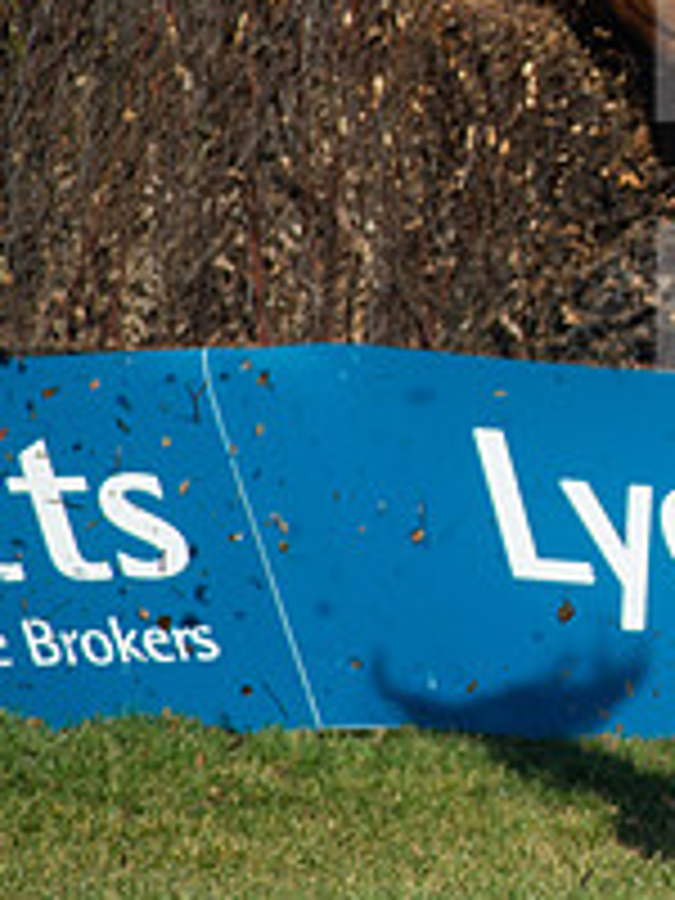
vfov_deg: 2.4
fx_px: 21710
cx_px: 1238
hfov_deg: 1.8
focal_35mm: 835
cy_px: 90
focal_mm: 300
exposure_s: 1/4000
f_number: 7.1
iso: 400
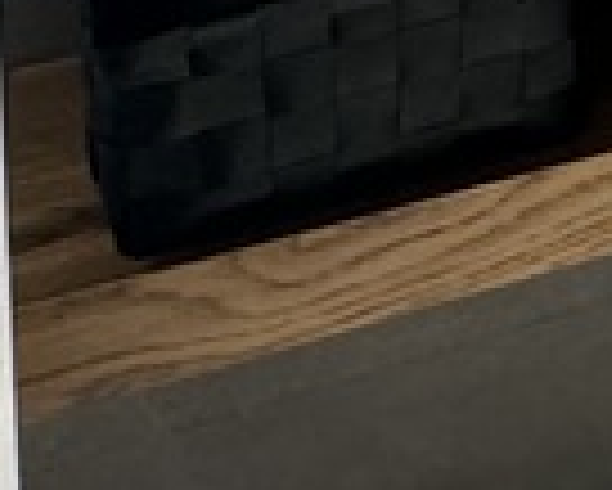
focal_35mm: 103
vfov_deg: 12.1
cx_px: 1575
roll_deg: -1.6
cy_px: -679
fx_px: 1867
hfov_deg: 12.9
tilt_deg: -2.6
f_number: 2.2
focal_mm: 2.22
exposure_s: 1/100
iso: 250
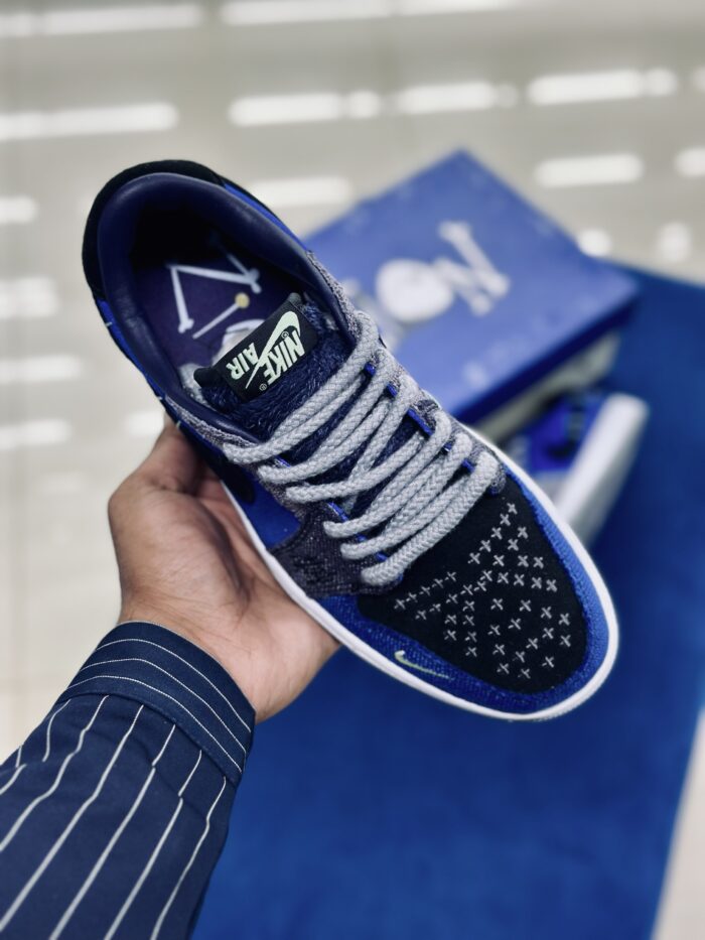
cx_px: 352
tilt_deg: -54.2
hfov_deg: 30.3
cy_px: 470
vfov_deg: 39.7
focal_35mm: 48
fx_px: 1303
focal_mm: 6.86
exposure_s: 1/100
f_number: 1.78
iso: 100
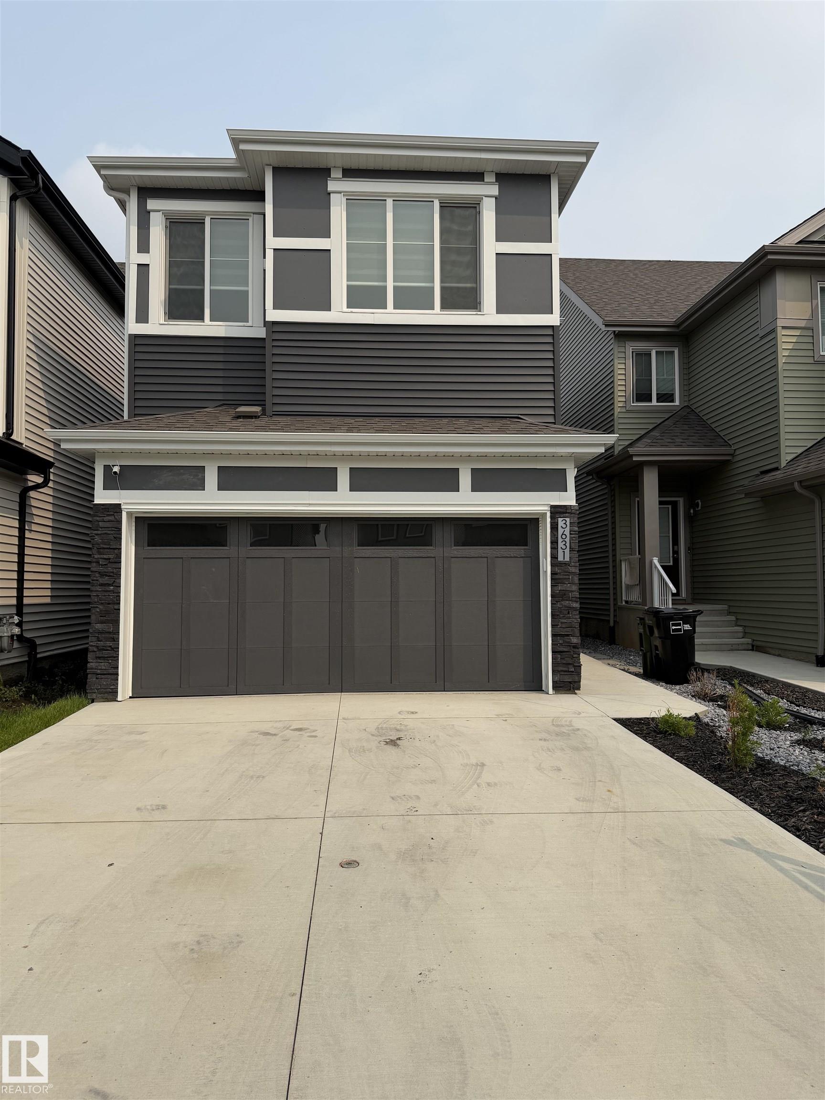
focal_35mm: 24
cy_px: 550
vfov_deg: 71.6
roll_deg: +1.1
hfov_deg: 56.8
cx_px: 412
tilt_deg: +4.8
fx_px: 763
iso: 80
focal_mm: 6.76
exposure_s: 1/7353
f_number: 1.78
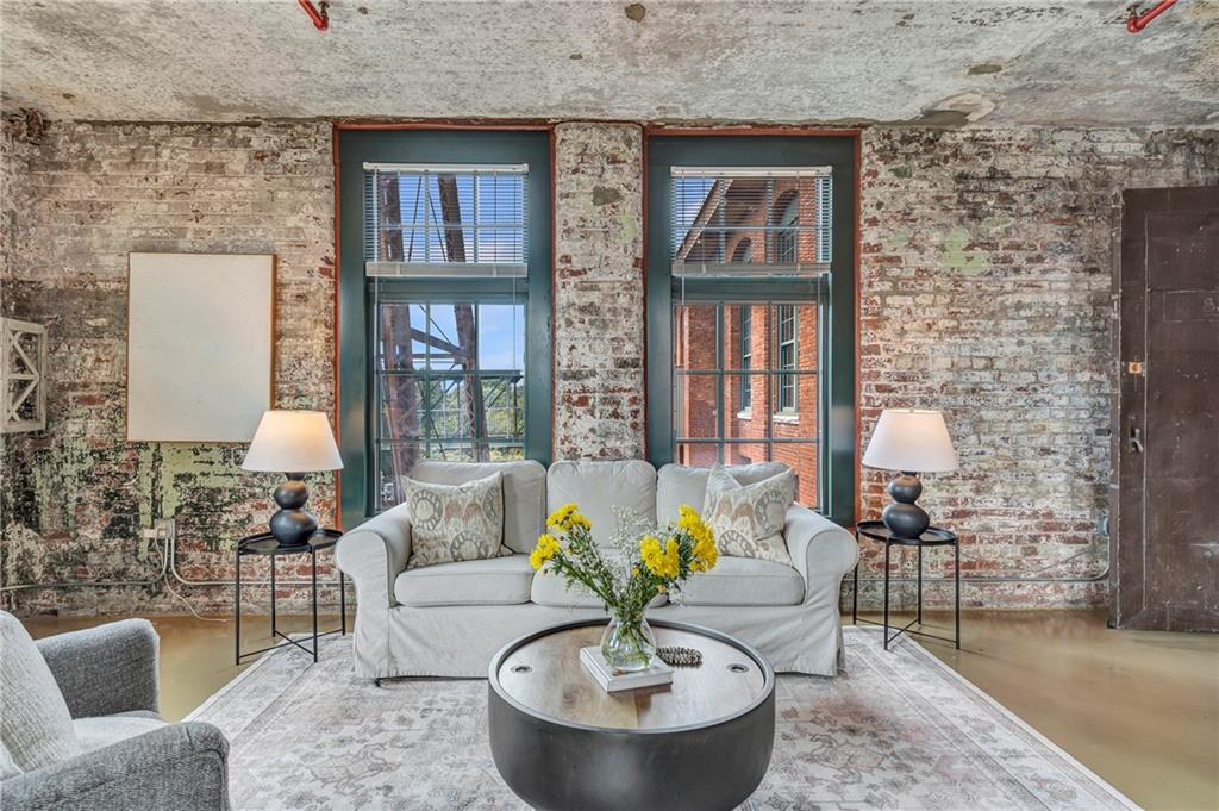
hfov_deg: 87.0
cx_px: 610
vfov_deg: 64.5
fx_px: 643
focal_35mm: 19
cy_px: 406
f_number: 8
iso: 400
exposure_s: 1/50
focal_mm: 19
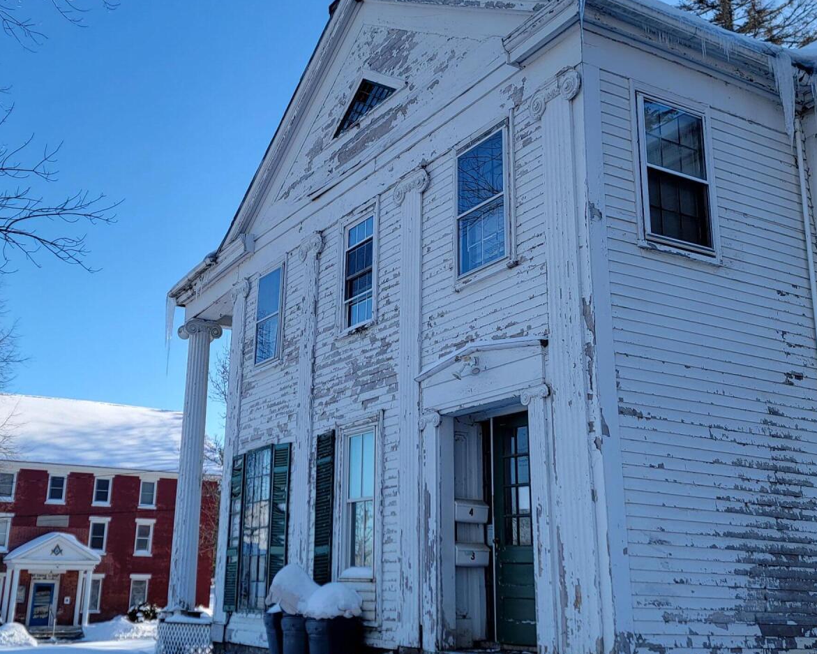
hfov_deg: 45.6
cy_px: 267
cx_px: 343
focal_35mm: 40
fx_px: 967
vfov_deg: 37.2
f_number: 1.8
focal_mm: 6.7
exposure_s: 1/398
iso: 16
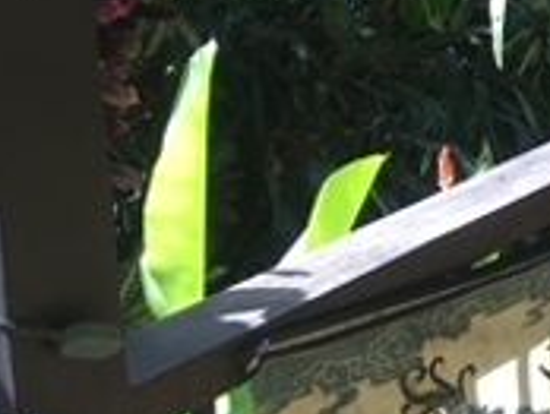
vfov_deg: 12.9
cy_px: -145
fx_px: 1766
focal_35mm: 111
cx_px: 1045
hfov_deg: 15.0
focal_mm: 4.15
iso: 25
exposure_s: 1/139
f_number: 2.2
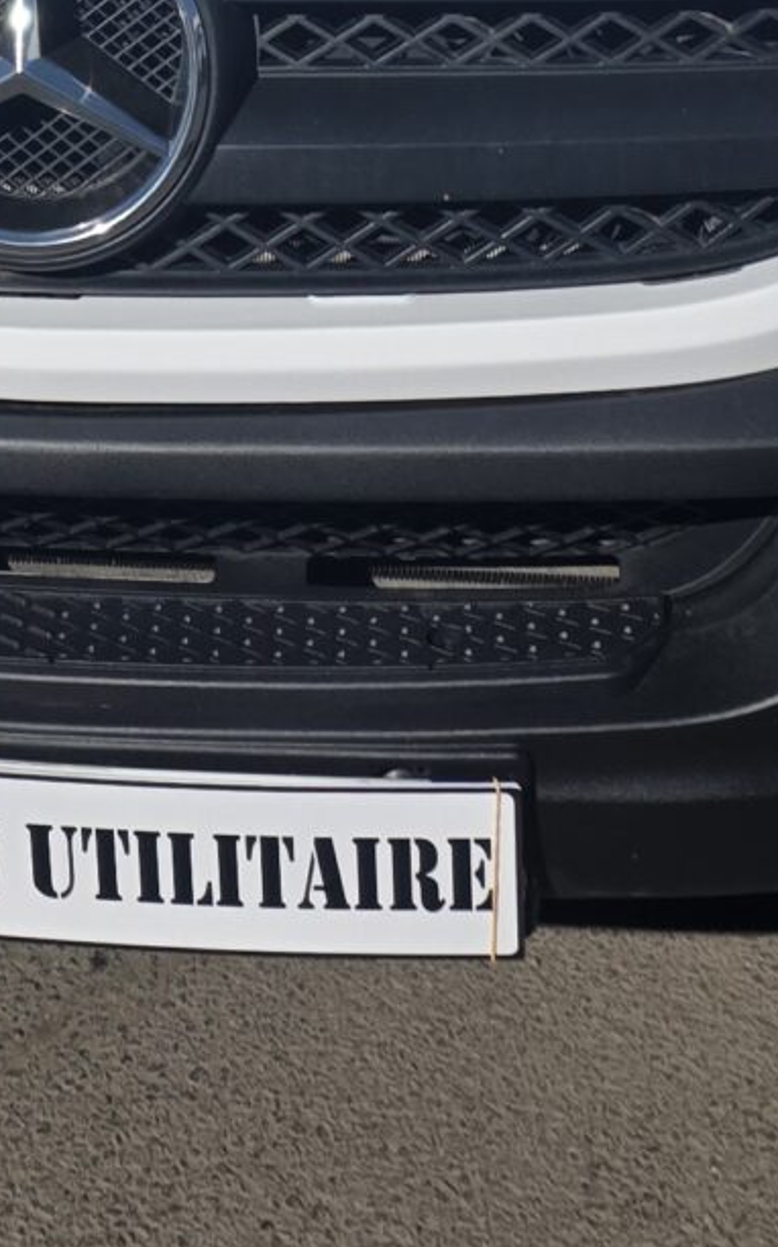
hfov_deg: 12.5
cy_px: -789
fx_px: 3464
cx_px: -187
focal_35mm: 102
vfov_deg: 17.6
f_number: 1.7
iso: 64
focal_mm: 6.25
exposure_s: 1/7944
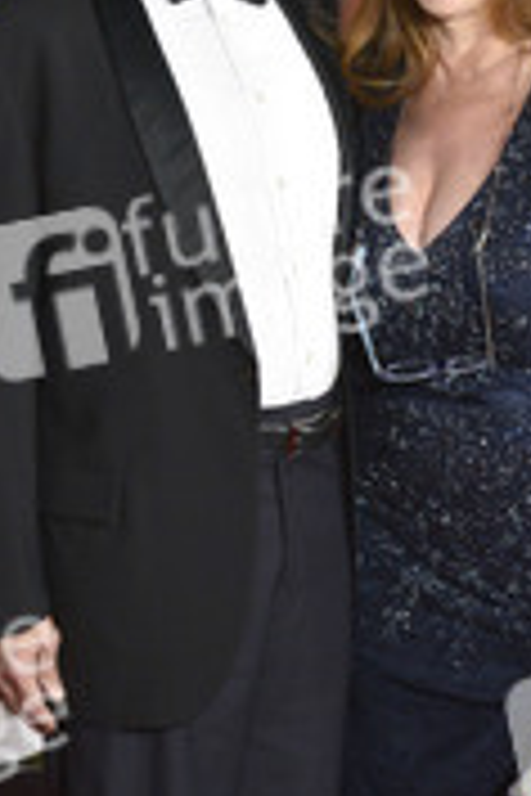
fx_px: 3495
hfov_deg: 8.7
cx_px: 331
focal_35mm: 158
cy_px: 499
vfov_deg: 13.0
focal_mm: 70
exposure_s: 1/320
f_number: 5
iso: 2000
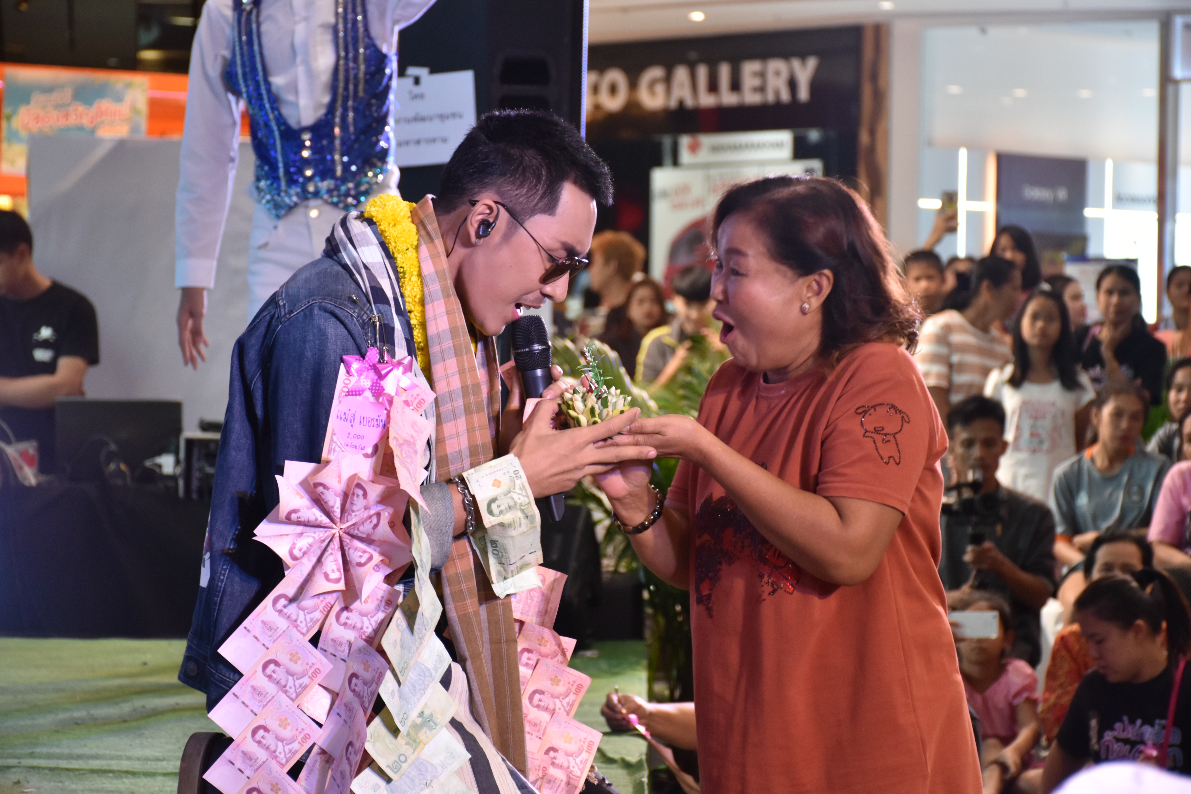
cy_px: 397
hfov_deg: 18.2
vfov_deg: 12.2
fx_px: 3722
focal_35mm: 112
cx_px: 596
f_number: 5
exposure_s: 1/100
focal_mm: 75
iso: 800
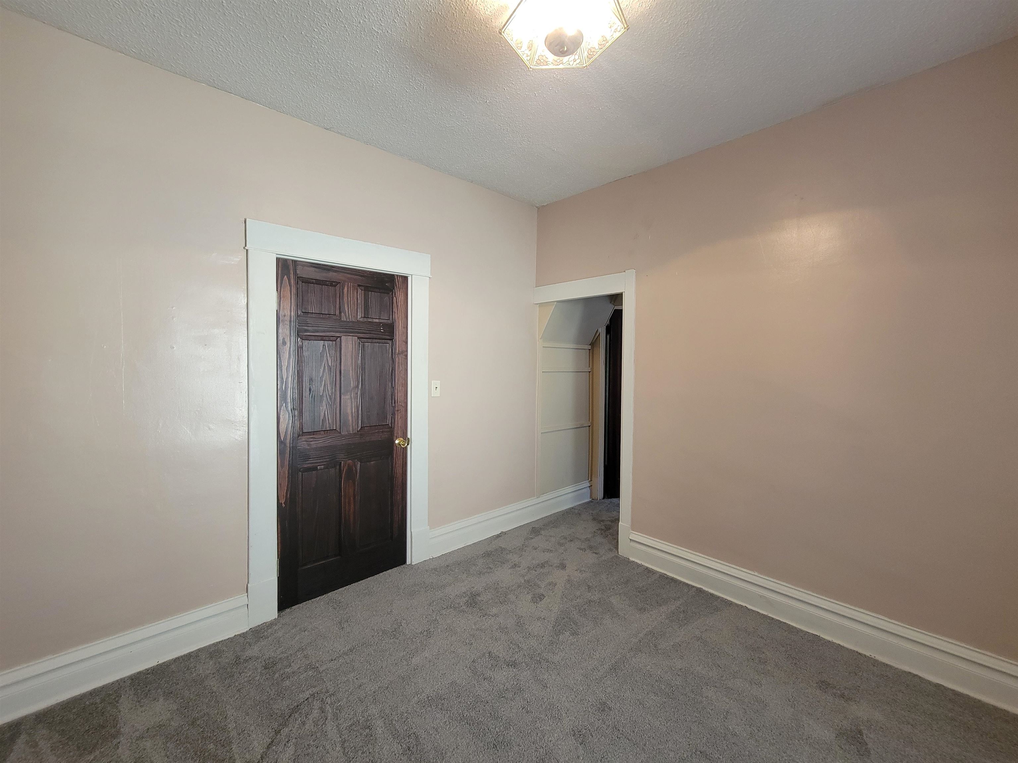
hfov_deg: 106.2
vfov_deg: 89.9
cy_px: 382
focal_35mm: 13
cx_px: 509
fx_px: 382
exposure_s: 1/60
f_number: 2.2
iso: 250
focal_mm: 2.2
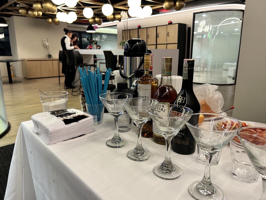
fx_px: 200
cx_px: 133
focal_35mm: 26
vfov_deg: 53.1
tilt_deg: -13.5
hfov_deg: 67.3
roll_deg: -0.3
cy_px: 100
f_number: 1.5
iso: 125
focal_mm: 5.7
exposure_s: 1/60
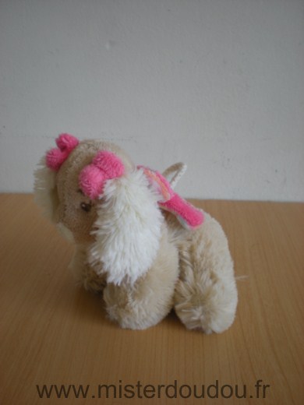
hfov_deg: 37.7
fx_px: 445
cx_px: 152
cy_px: 202
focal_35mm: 38
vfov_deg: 49.0
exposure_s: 1/43.5
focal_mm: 6.3
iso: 64
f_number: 3.1
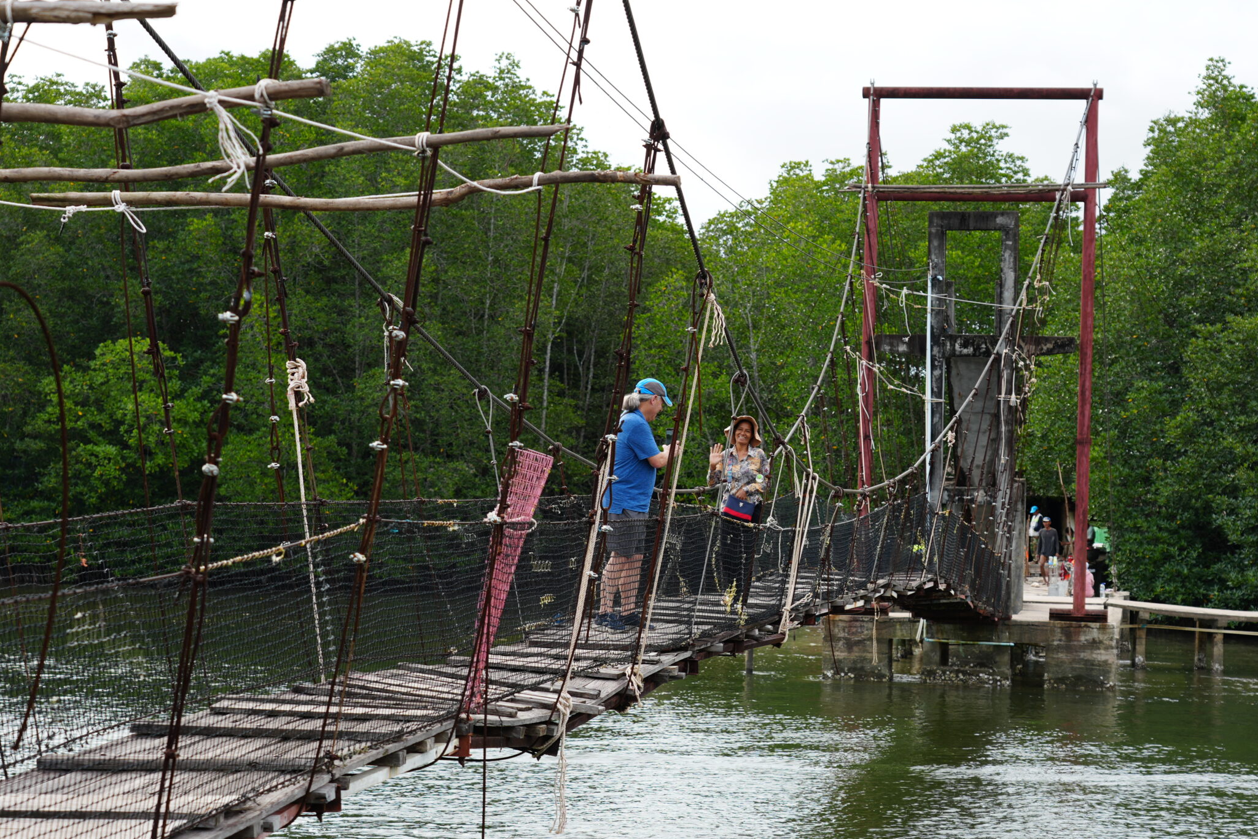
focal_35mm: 80
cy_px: 462
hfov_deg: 25.4
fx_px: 2796
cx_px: 668
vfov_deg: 17.1
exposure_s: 1/125
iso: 100
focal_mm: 64
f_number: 5
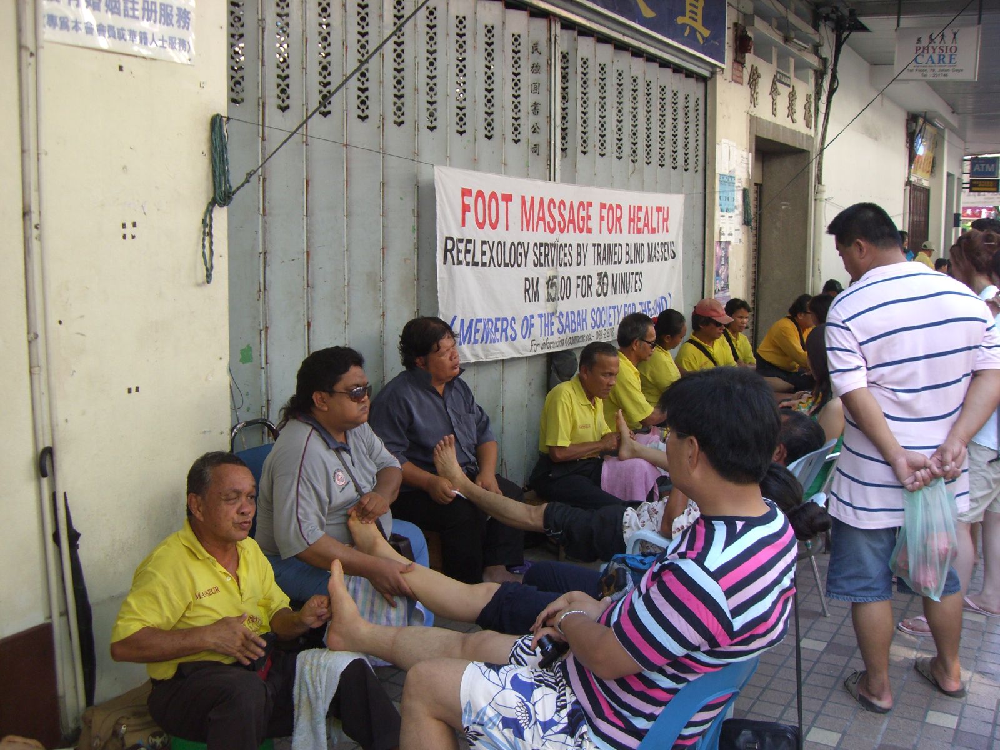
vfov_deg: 37.7
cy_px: 375
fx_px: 1098
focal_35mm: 38
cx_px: 500
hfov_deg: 49.0
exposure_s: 1/100
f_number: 2.7
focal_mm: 6.2
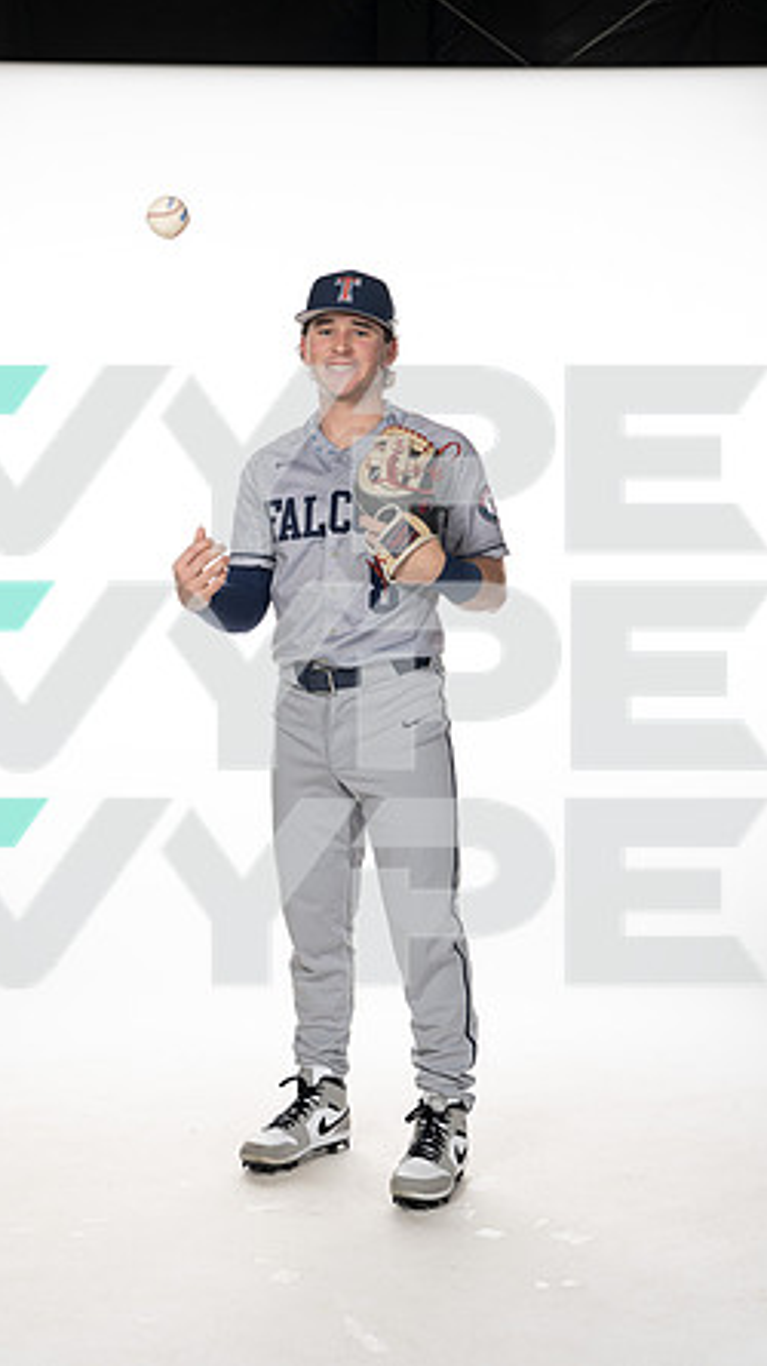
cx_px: 322
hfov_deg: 22.2
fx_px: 1954
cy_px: 678
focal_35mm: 54
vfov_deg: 38.5
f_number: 6.3
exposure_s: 1/250
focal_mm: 51
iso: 400
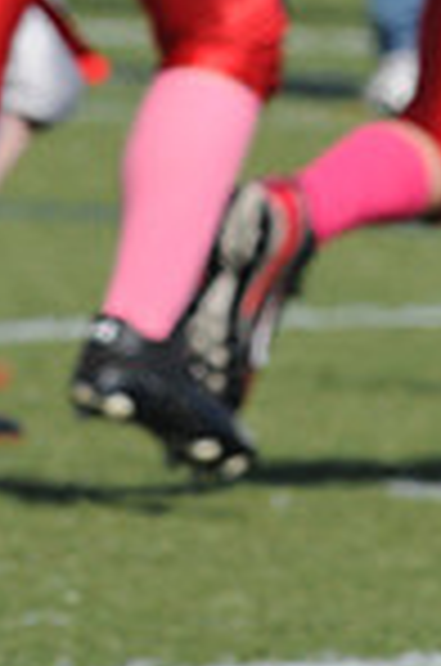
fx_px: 32508
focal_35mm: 1761
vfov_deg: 1.2
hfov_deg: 0.8
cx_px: 236
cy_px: -338
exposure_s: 1/500
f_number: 10
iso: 200
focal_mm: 300
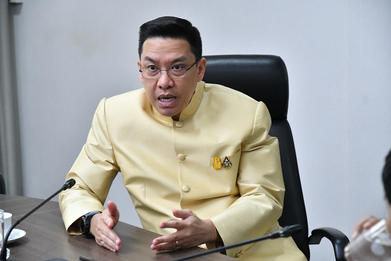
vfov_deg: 14.0
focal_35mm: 98
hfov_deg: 20.9
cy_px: 130
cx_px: 196
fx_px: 1059
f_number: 4.5
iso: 3200
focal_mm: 65
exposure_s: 1/250
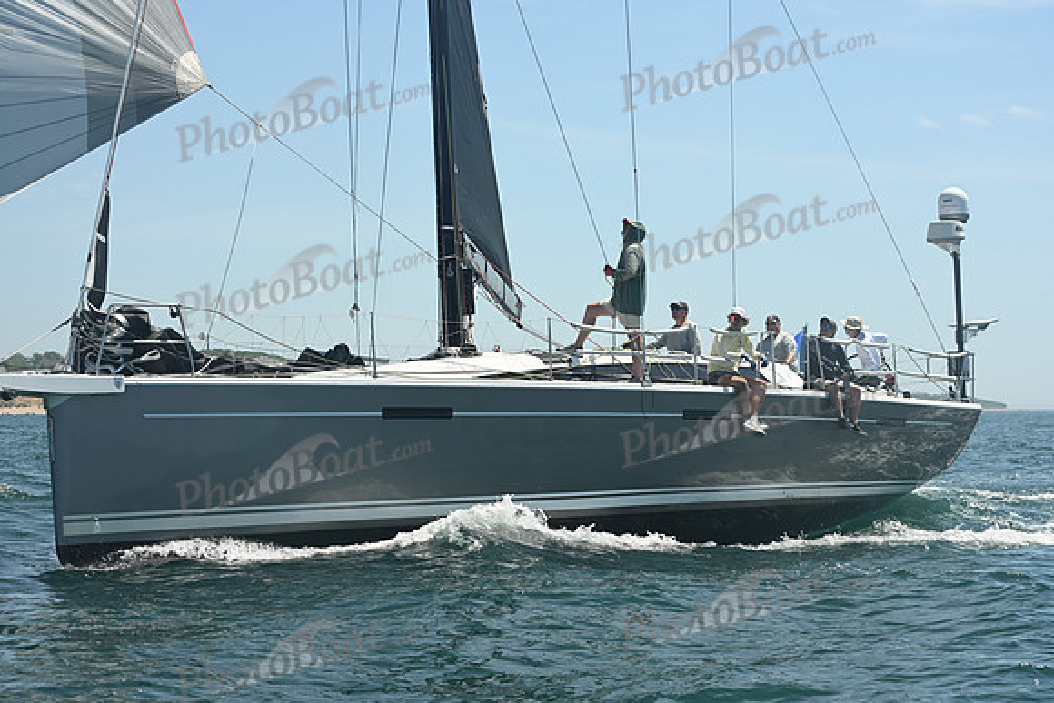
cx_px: 527
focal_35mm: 85
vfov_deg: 16.1
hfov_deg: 23.9
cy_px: 352
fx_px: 2489
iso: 320
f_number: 9
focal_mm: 85
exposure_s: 1/1000
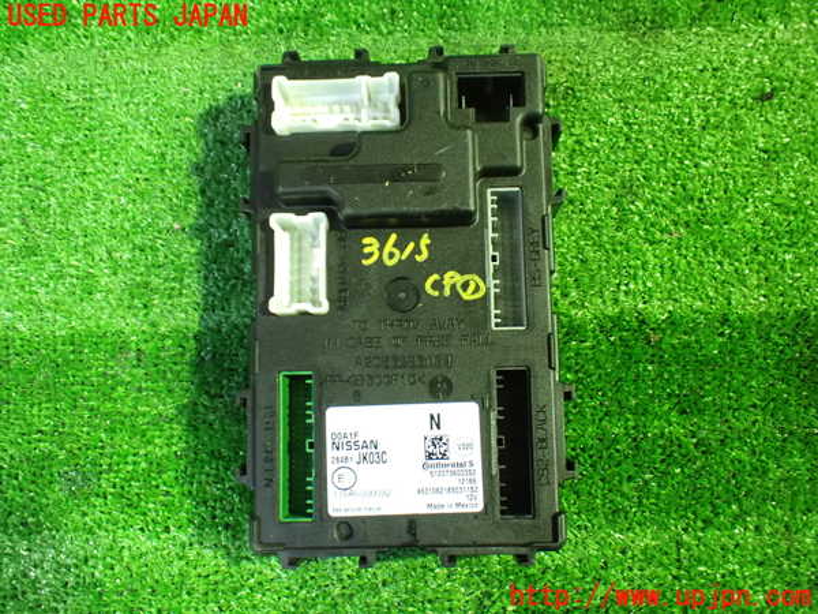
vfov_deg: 46.8
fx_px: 709
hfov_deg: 60.0
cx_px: 409
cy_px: 307
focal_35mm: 30
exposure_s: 1/30
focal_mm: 5.4
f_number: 2.3
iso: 1250
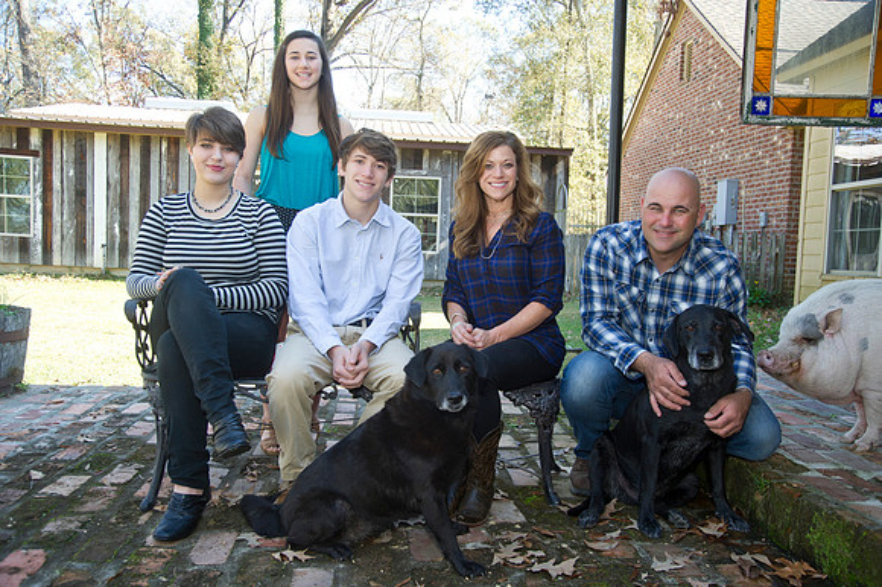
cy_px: 294
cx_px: 441
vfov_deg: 43.6
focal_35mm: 30
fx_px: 735
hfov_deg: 62.0
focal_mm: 30
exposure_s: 1/125
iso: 400
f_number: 6.3
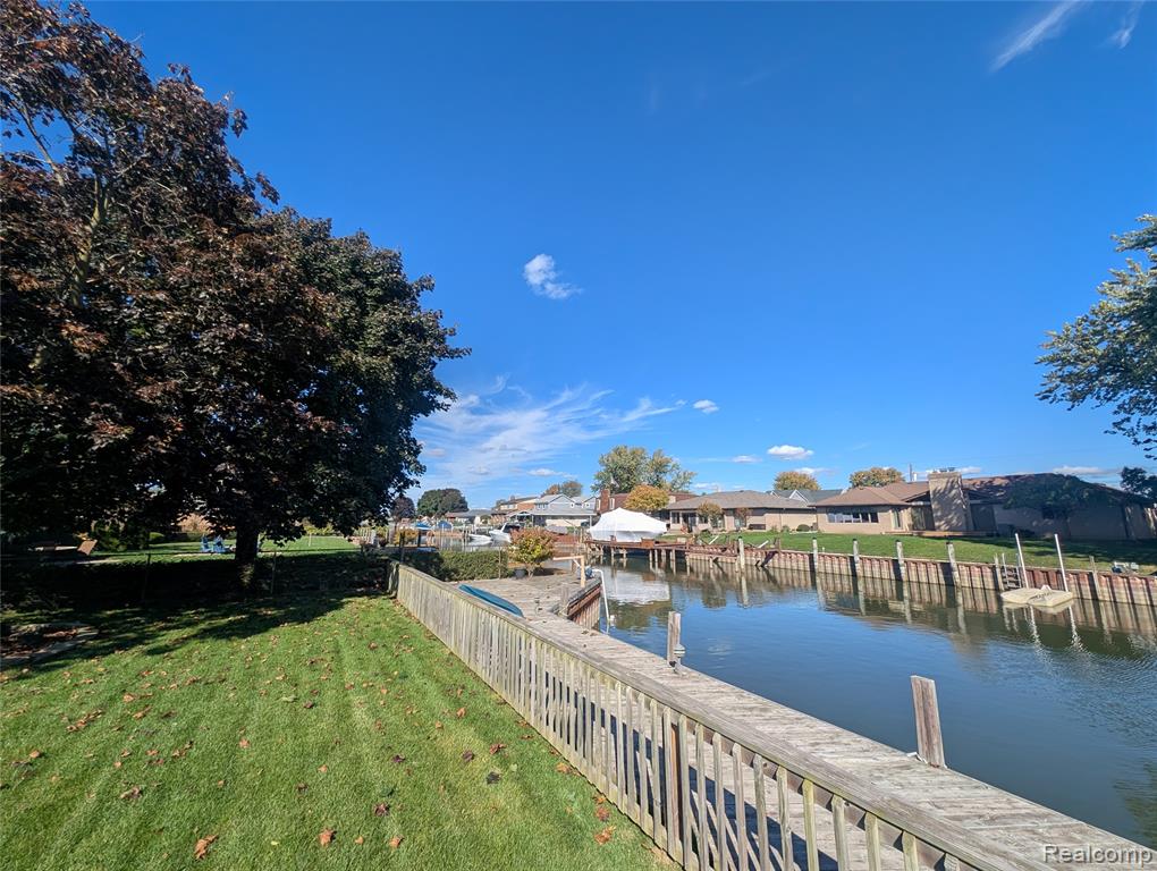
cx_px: 578
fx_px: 402
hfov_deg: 110.5
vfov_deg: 94.6
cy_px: 436
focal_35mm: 12
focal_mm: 2.23
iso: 42
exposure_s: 1/2058
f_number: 1.95
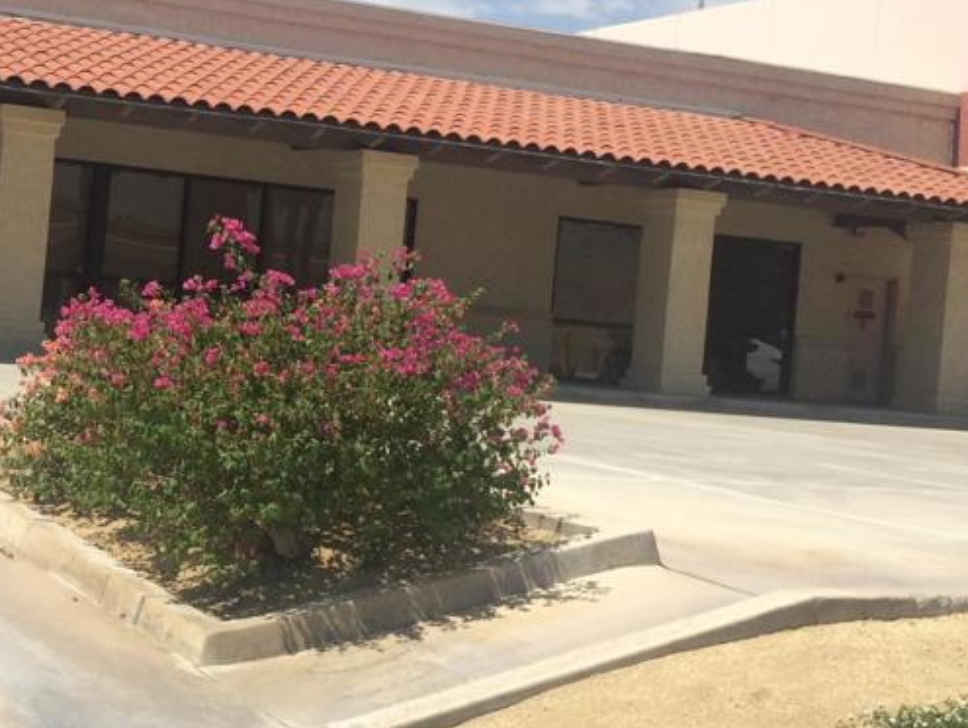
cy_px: 309
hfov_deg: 29.4
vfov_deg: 23.7
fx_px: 1735
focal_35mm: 62
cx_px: 27
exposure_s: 1/3731
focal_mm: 4.12
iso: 40
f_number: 2.2
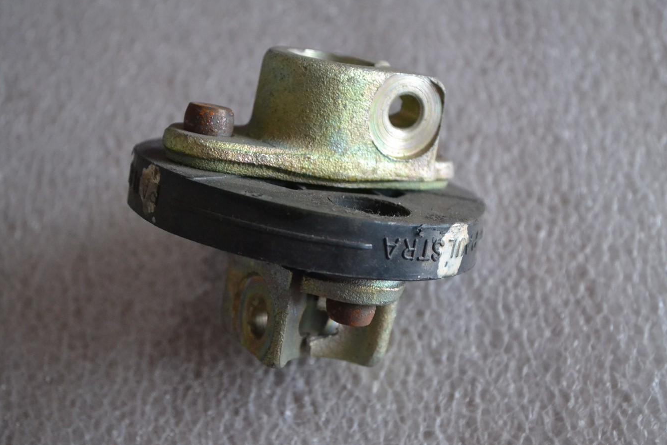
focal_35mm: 67
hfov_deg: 30.1
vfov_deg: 20.3
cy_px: 220
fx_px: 1241
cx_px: 329
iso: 2800
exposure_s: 1/60
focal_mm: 44
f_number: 5.3
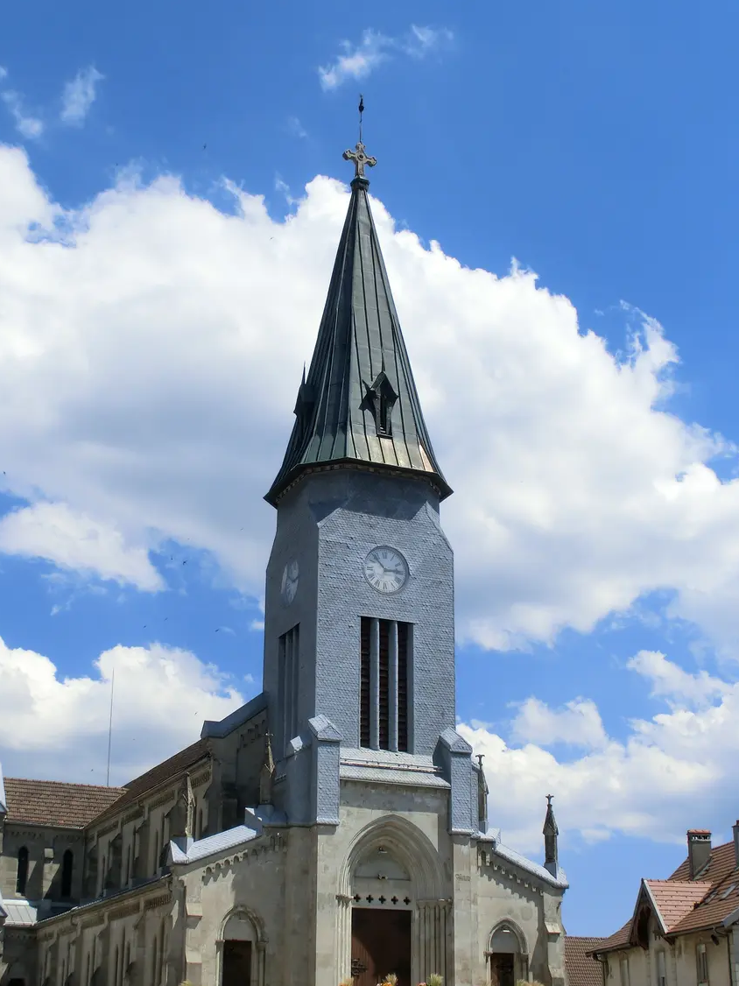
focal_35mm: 58
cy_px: 545
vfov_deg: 33.2
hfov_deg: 25.2
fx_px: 1652
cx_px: 349
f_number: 11.1
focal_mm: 9.09
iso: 100
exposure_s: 1/160
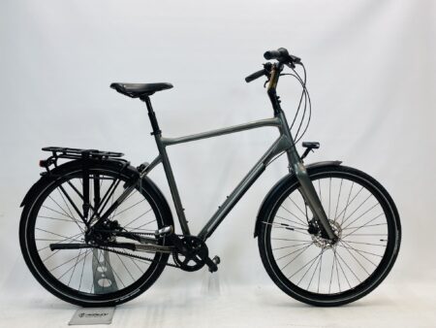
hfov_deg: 67.3
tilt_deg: -5.0
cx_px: 218
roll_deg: +0.0
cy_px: 164
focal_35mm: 26
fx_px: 328
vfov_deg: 53.1
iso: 50
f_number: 1.8
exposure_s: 1/100
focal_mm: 4.25
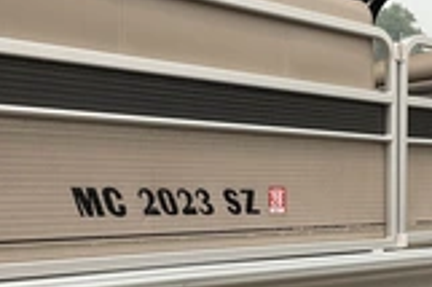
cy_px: 220
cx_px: 290
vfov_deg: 18.0
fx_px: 899
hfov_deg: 26.9
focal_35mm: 75
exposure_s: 1/1984
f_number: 1.8
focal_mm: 3
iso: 25
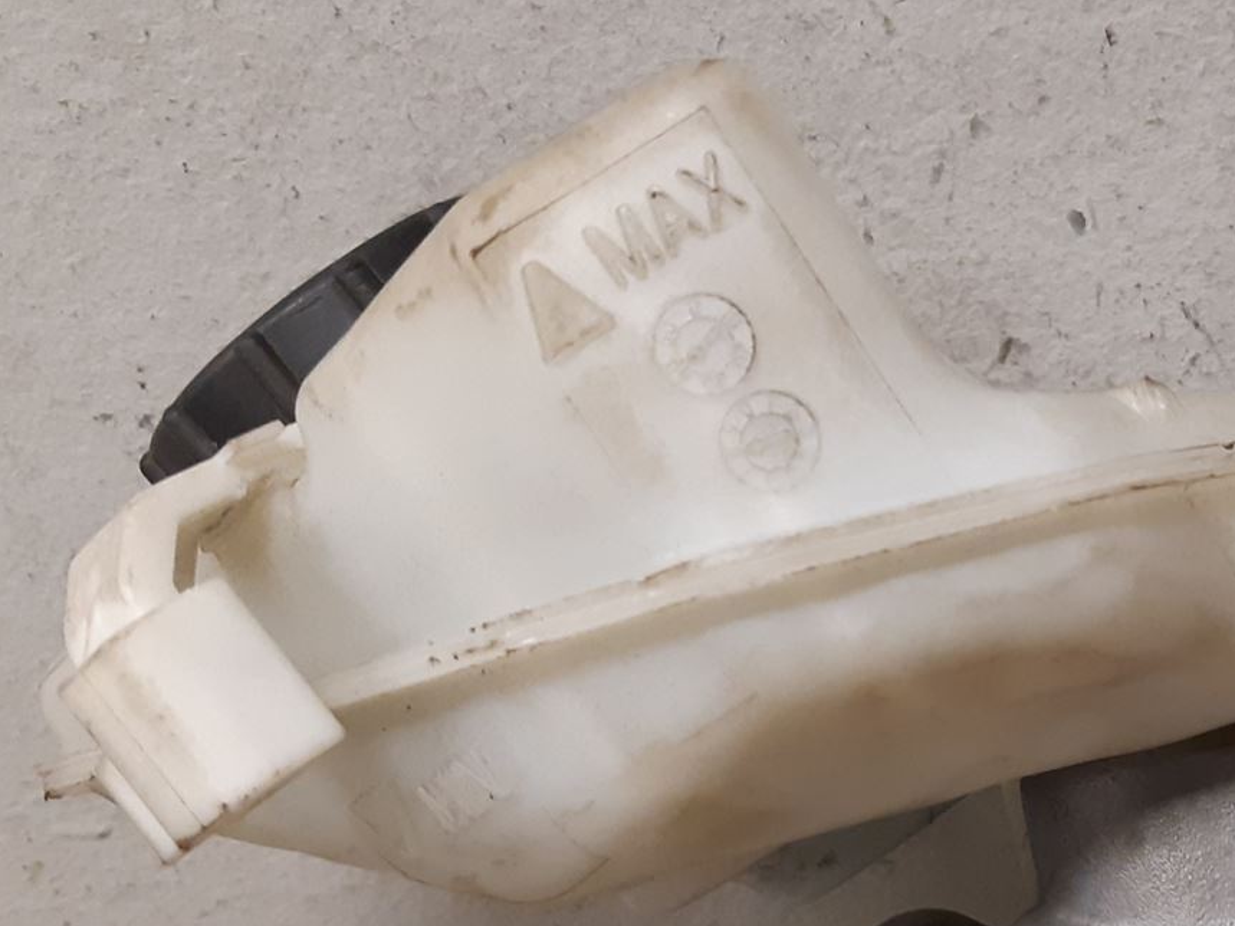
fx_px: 2212
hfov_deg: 30.1
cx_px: 1068
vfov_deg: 23.3
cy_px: 755
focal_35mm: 62
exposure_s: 1/50
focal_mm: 3.93
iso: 200
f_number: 1.7
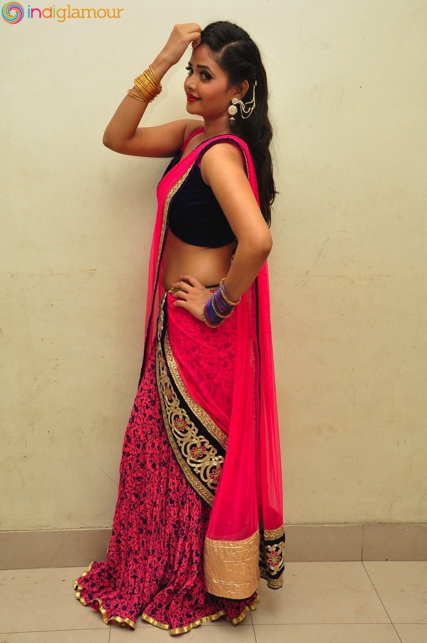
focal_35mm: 45
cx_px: 214
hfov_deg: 29.8
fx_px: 803
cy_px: 322
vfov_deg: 43.7
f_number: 7.1
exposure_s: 1/125
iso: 1600
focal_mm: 30
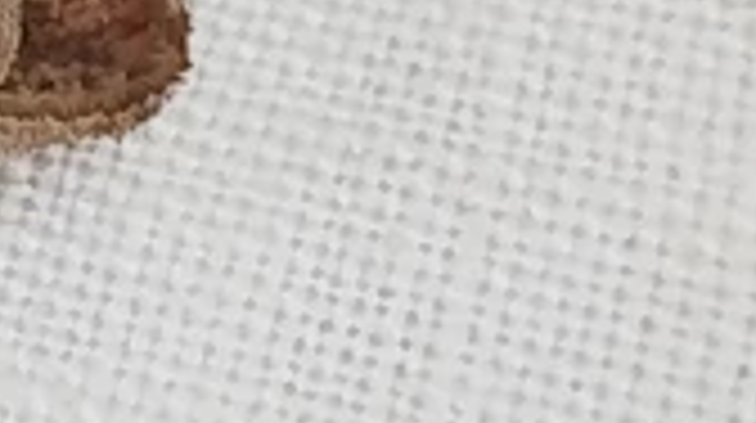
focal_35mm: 349
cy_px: -482
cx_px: -234
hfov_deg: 6.1
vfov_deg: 3.4
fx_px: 6987
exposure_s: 1/50
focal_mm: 5.31
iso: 100
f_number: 1.7
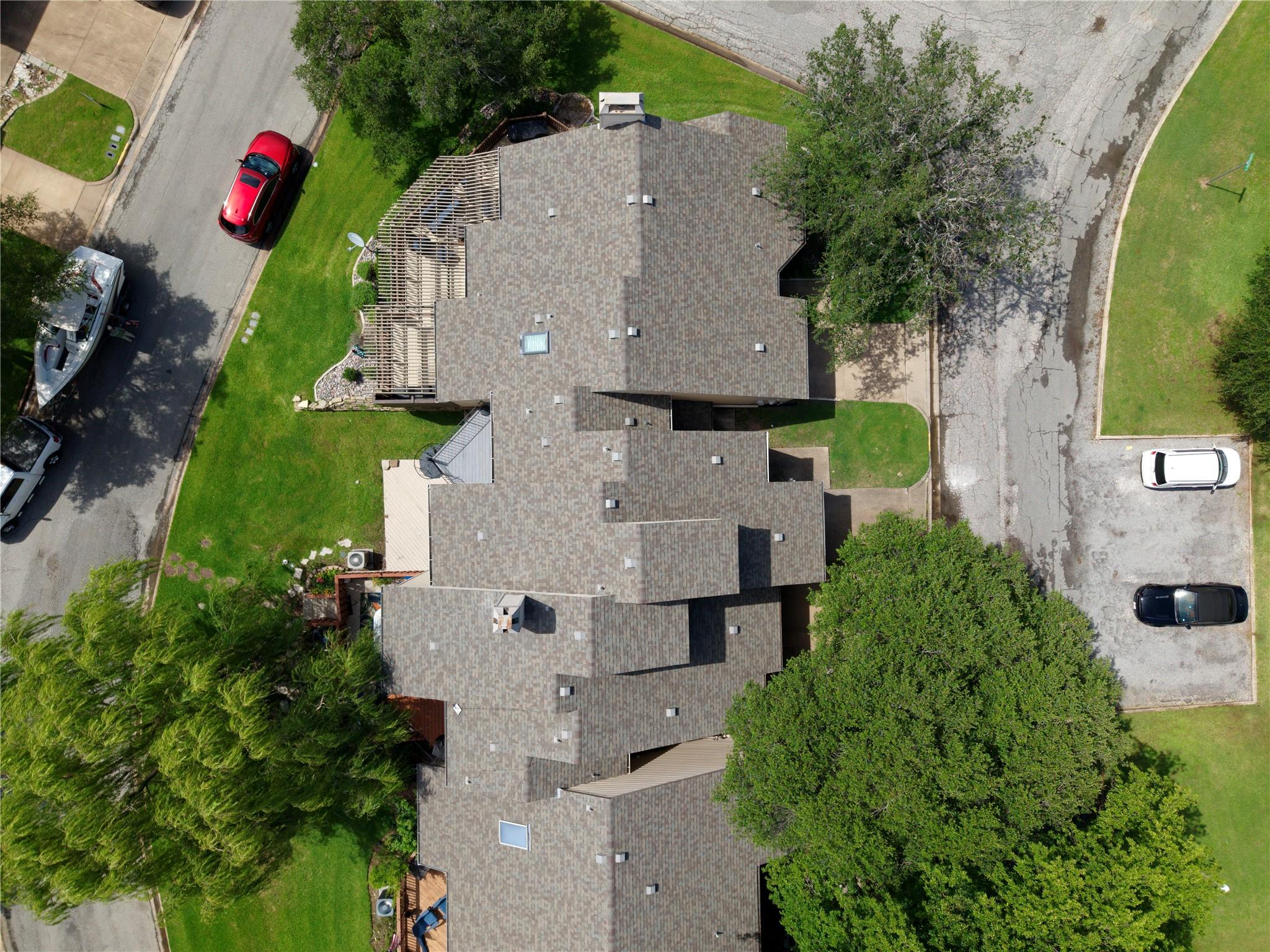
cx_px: 635
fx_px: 881
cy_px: 476
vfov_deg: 56.8
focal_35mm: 24
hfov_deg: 71.6
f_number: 1.8
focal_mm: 8.67
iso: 100
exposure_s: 1/60
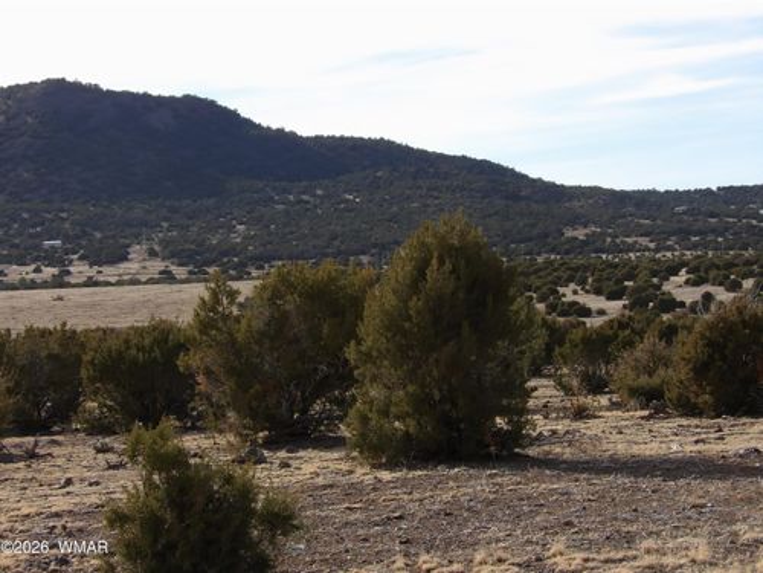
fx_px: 2248
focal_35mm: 102
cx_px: 382
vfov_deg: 14.5
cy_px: 286
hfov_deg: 19.3
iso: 100
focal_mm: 18.2
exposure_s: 1/527
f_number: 4.2
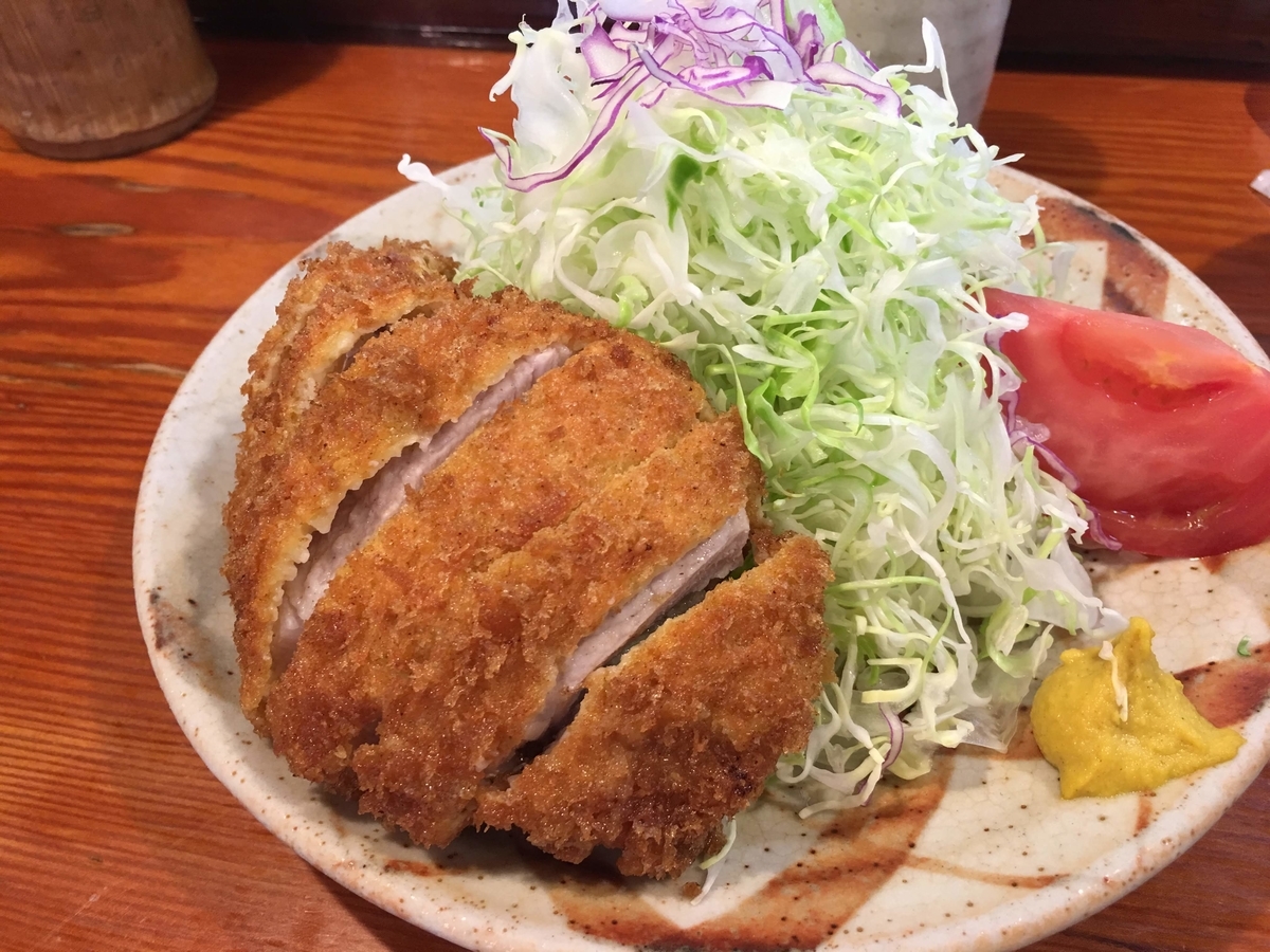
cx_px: 635
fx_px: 1064
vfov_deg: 48.2
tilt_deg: -45.1
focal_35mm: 29
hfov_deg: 61.7
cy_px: 476
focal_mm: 4.15
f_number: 2.2
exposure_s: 1/15
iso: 50
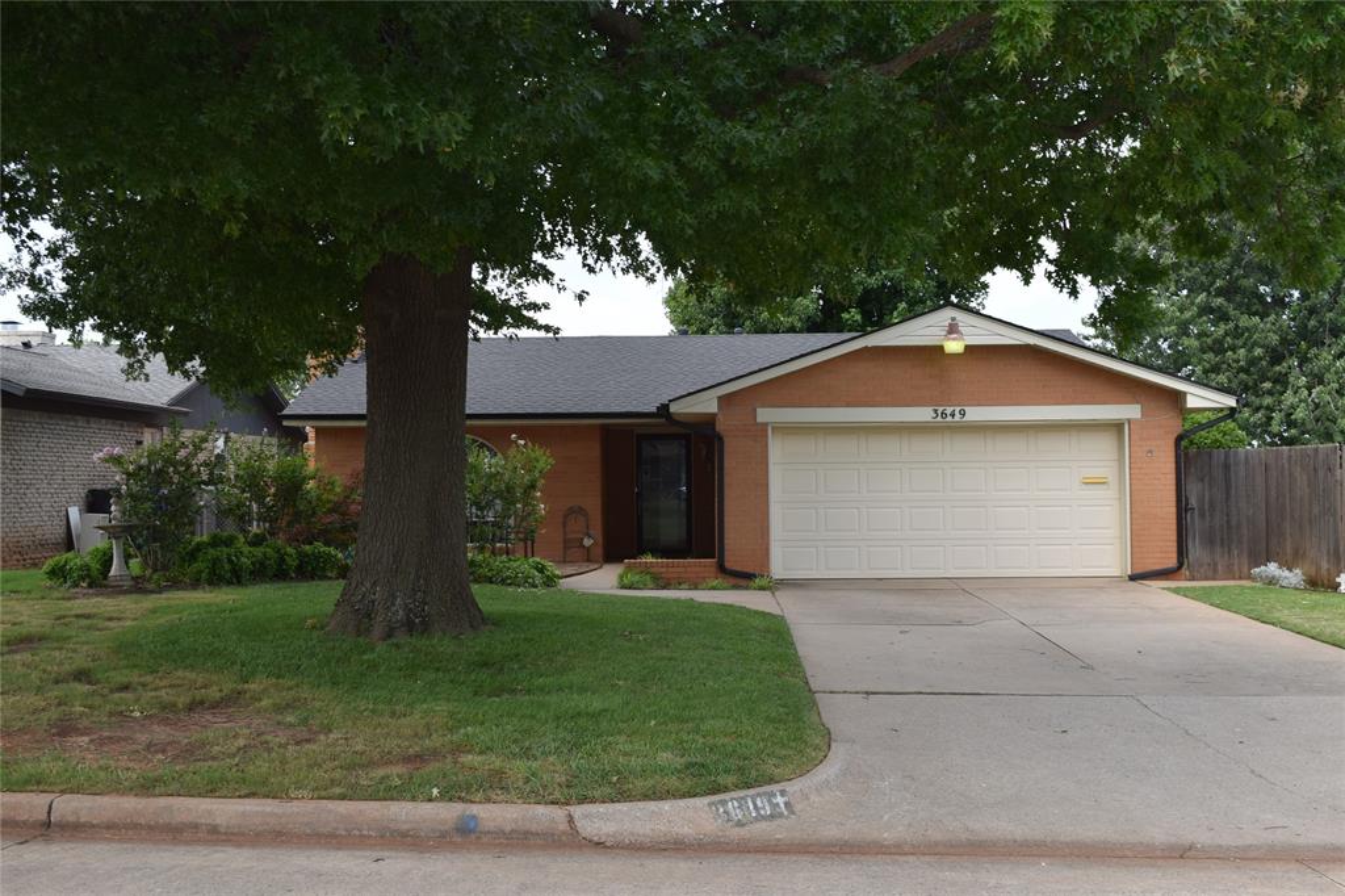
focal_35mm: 39
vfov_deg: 34.2
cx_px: 672
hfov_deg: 49.6
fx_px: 1457
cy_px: 448
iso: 100
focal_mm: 26
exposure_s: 1/200
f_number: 7.1
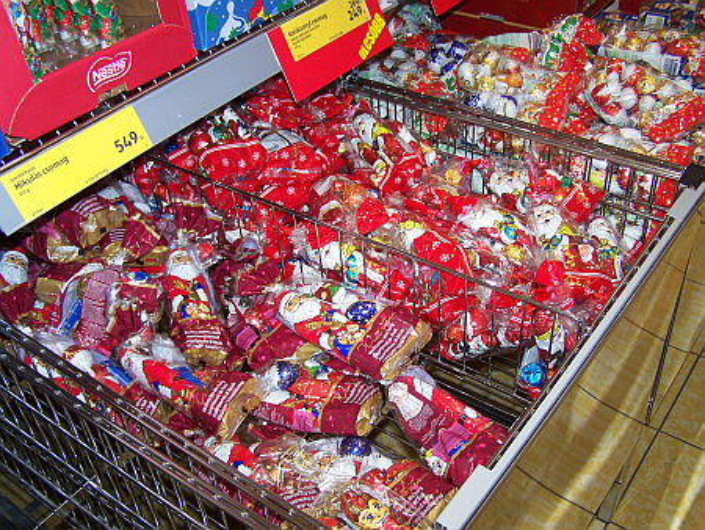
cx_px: 352
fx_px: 774
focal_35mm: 38
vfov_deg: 37.8
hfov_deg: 49.0
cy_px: 265
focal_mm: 6.3
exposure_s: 1/60
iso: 80
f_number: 2.8
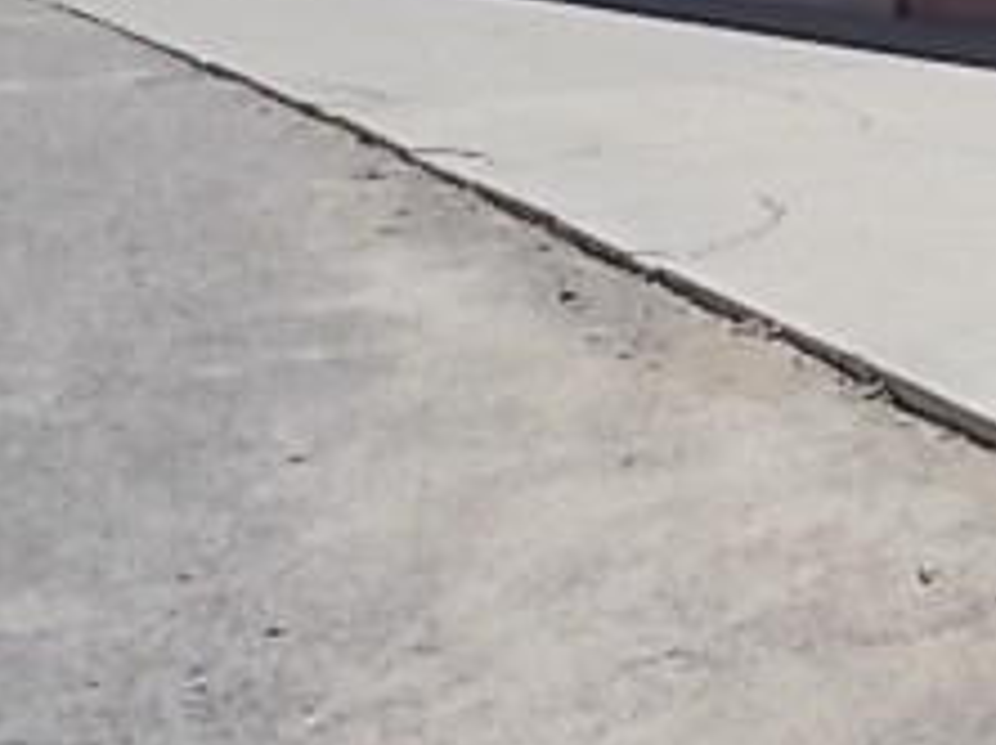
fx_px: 2156
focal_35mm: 75
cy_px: 0
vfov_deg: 19.1
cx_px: 924
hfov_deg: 25.1
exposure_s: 1/200
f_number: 8
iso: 80
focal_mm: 4.6
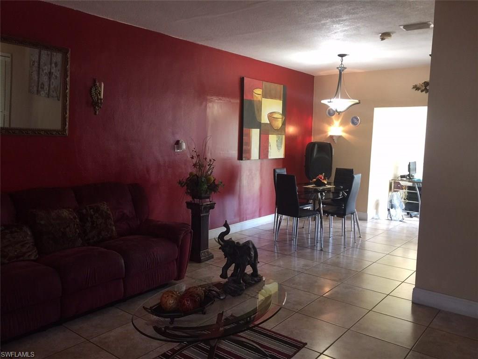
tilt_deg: -6.3
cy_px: 180
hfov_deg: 61.7
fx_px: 400
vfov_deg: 48.2
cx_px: 239
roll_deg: -2.0
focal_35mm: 29
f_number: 2.2
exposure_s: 1/15
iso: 64
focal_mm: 4.15
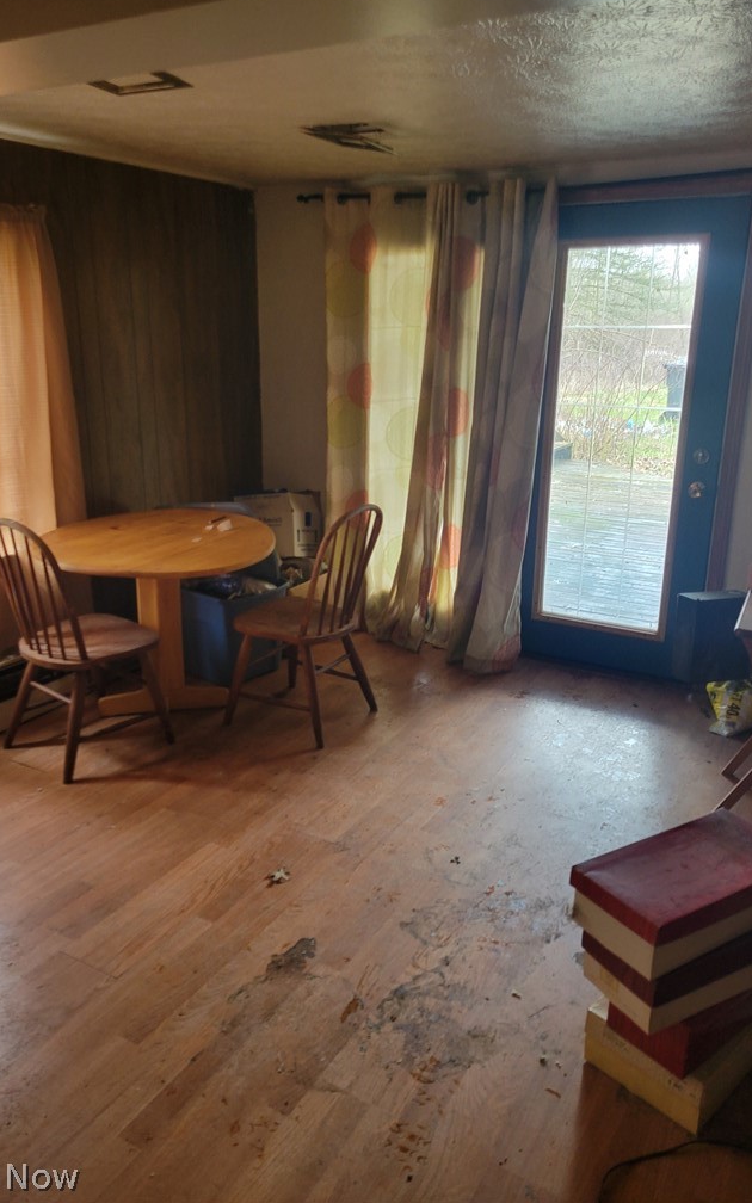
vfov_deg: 66.5
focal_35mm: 28
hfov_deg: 44.5
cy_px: 593
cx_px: 372
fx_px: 918
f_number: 1.8
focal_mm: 5.4
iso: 200
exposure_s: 1/60
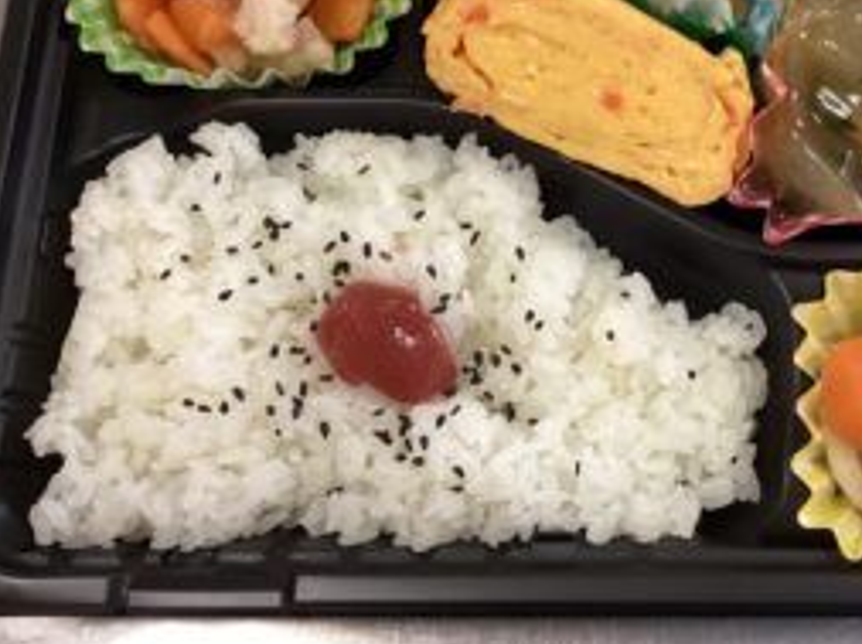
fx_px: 1144
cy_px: 220
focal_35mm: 46
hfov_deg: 40.8
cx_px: 578
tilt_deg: -71.8
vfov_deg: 31.2
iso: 250
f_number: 2.4
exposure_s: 1/50
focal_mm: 3.3
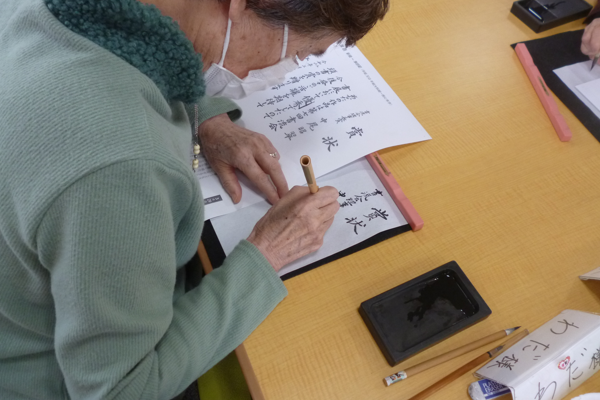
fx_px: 500
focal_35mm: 30
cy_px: 174
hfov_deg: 61.9
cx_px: 301
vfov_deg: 43.5
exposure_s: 1/60
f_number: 3.1
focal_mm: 5
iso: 250
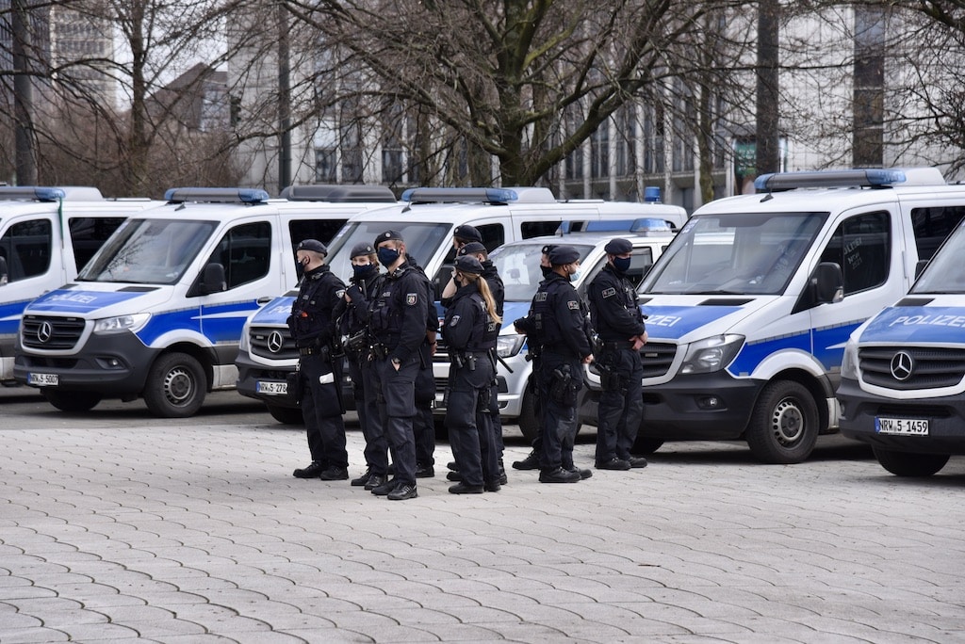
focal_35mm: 120
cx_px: 482
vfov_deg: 11.4
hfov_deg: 17.1
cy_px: 322
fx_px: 3218
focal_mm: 120
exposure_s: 1/500
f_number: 5.6
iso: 320
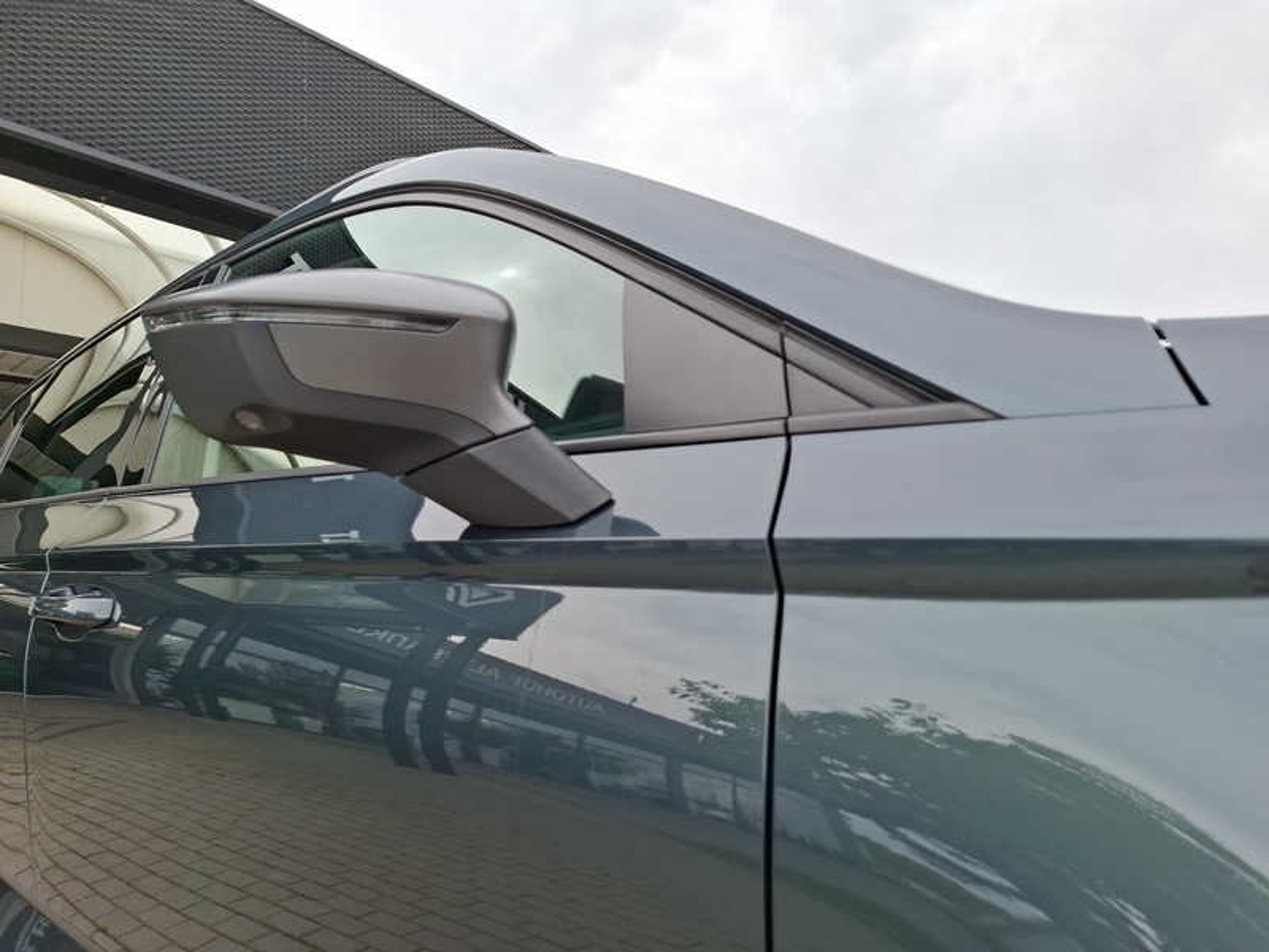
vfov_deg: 58.9
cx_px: 634
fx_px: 843
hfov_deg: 73.9
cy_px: 476
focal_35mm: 23
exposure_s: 1/1086
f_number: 1.8
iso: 50
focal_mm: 5.54
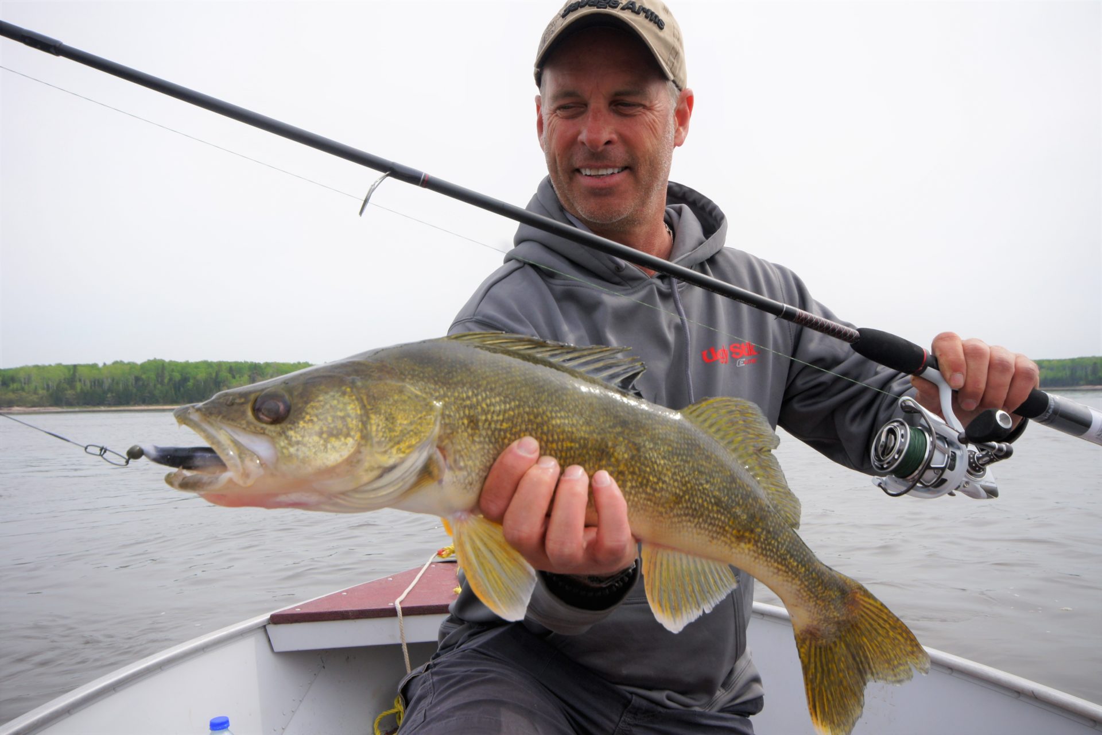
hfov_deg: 61.9
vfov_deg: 43.6
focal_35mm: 30
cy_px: 368
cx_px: 551
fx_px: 918
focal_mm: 20
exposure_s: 1/200
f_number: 11
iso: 200
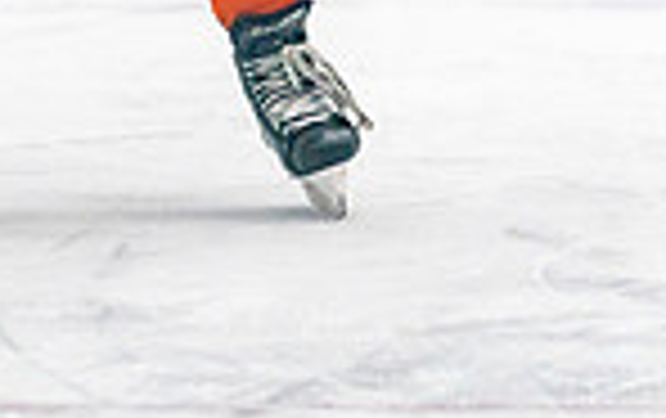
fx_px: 11089
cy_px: -290
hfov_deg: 3.4
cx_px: 37
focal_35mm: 610
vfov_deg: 2.2
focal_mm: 129
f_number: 2.8
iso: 3200
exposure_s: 1/1250
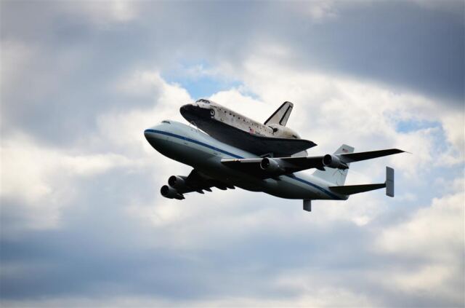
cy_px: 154
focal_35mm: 300
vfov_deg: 4.6
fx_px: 3864
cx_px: 232
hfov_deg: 6.9
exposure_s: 1/2000
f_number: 5.6
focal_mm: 200
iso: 200
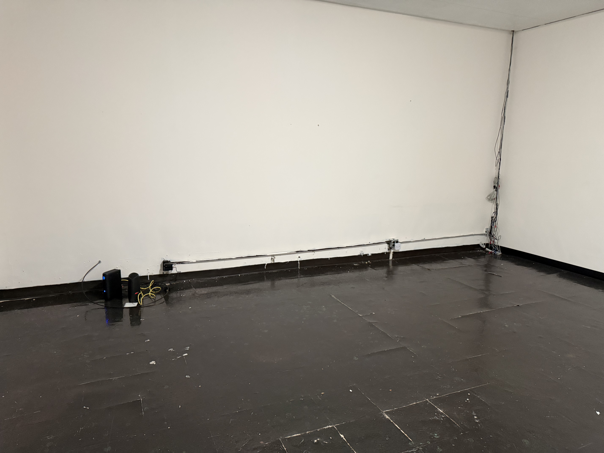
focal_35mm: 24
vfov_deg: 56.8
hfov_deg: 71.6
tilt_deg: -10.1
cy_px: 226
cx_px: 302
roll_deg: -2.1
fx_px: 419
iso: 640
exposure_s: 1/60
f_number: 1.78
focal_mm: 6.76
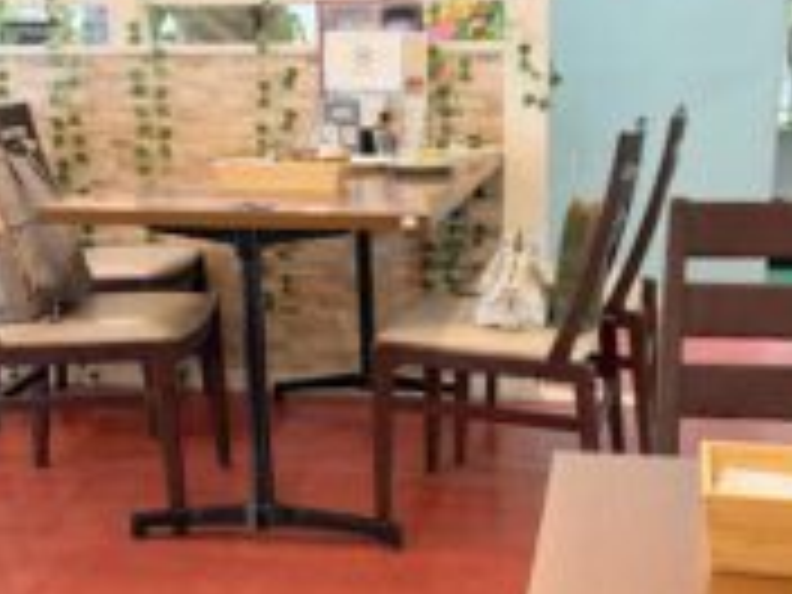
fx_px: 1121
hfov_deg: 38.9
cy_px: 396
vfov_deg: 29.5
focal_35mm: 49
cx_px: 441
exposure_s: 1/60
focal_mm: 6.76
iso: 250
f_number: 1.78
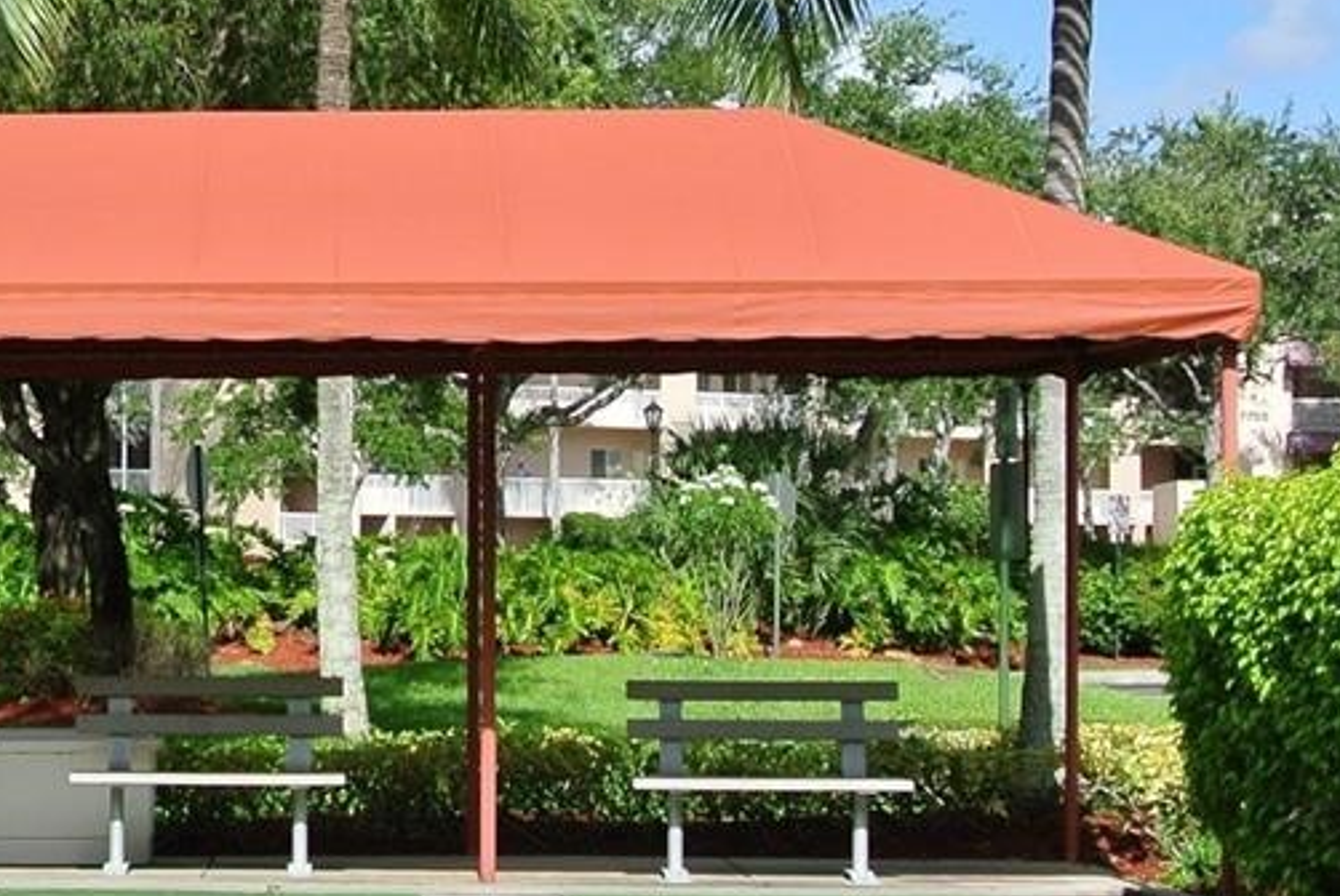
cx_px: 72
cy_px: 445
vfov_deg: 13.5
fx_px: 3801
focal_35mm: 102
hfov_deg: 19.5
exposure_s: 1/640
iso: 100
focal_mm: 12.2
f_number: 4.5
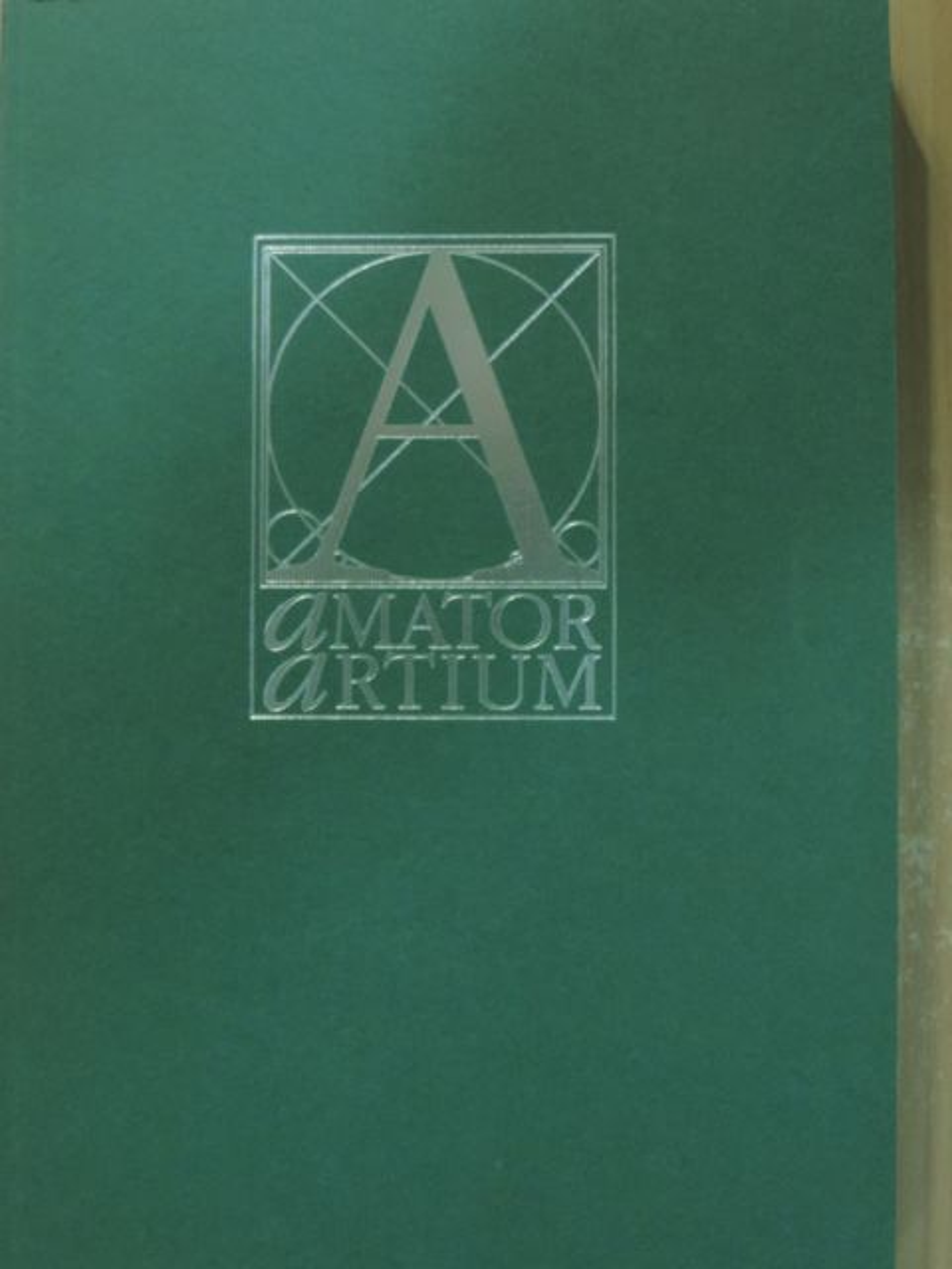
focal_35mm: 50
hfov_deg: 29.1
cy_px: 634
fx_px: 1833
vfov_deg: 38.2
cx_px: 476
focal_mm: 8.9
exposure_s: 1/60
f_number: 3.6
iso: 720
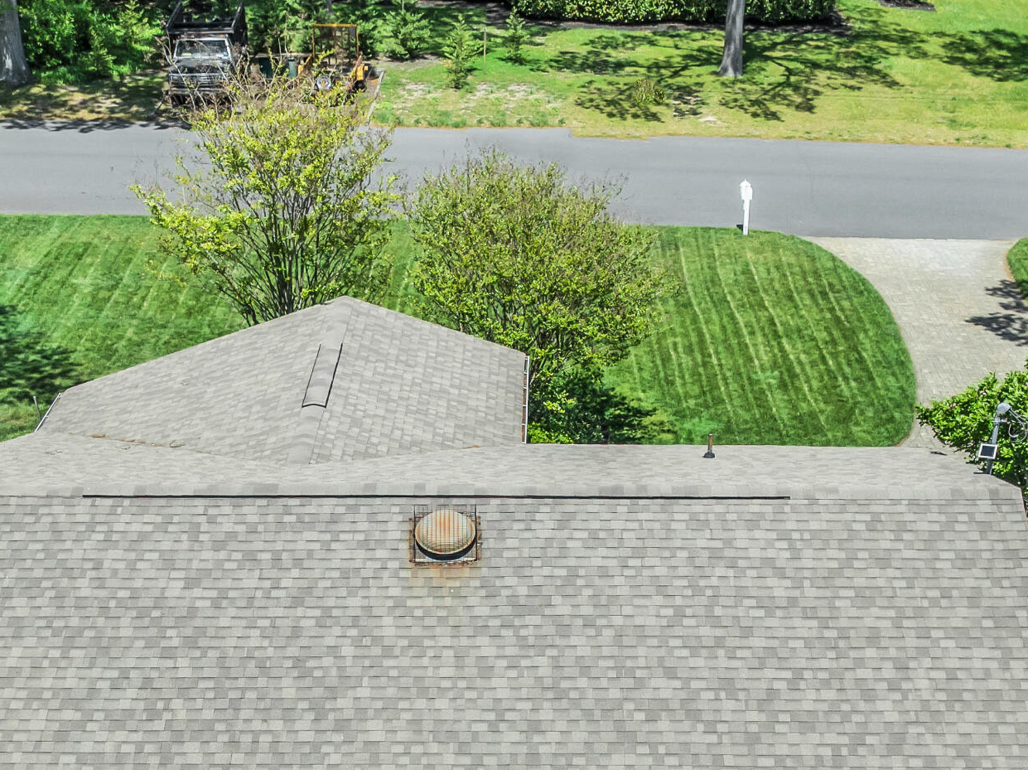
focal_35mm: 58
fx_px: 1721
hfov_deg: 33.3
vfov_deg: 23.9
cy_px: 801
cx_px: 497
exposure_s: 1/640
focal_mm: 12.29
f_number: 2.8
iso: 140
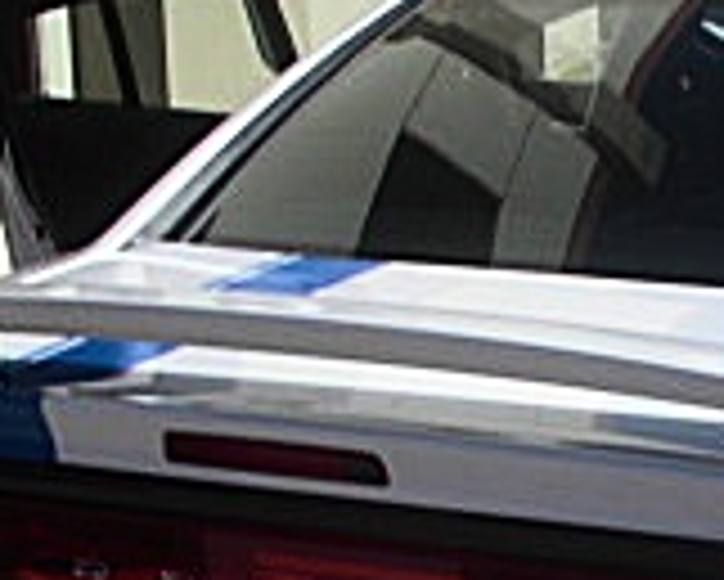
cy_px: 593
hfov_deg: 13.2
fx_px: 3002
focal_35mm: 140
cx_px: 967
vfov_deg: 10.9
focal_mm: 6.3
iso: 50
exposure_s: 1/200
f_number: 7.9
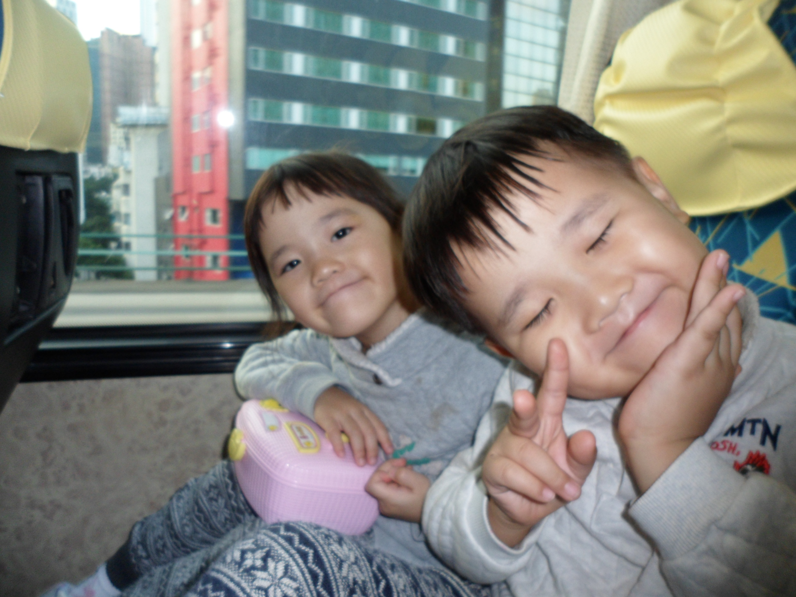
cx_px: 398
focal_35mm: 26
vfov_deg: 53.1
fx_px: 598
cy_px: 298
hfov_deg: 67.3
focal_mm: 4.9
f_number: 3.3
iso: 100
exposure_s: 1/45
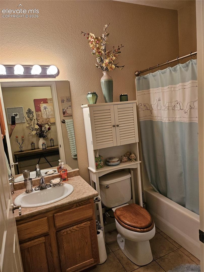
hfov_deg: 56.8
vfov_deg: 71.6
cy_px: 136
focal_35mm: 24
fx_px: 189
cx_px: 102
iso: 250
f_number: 1.8
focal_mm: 5
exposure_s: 1/120
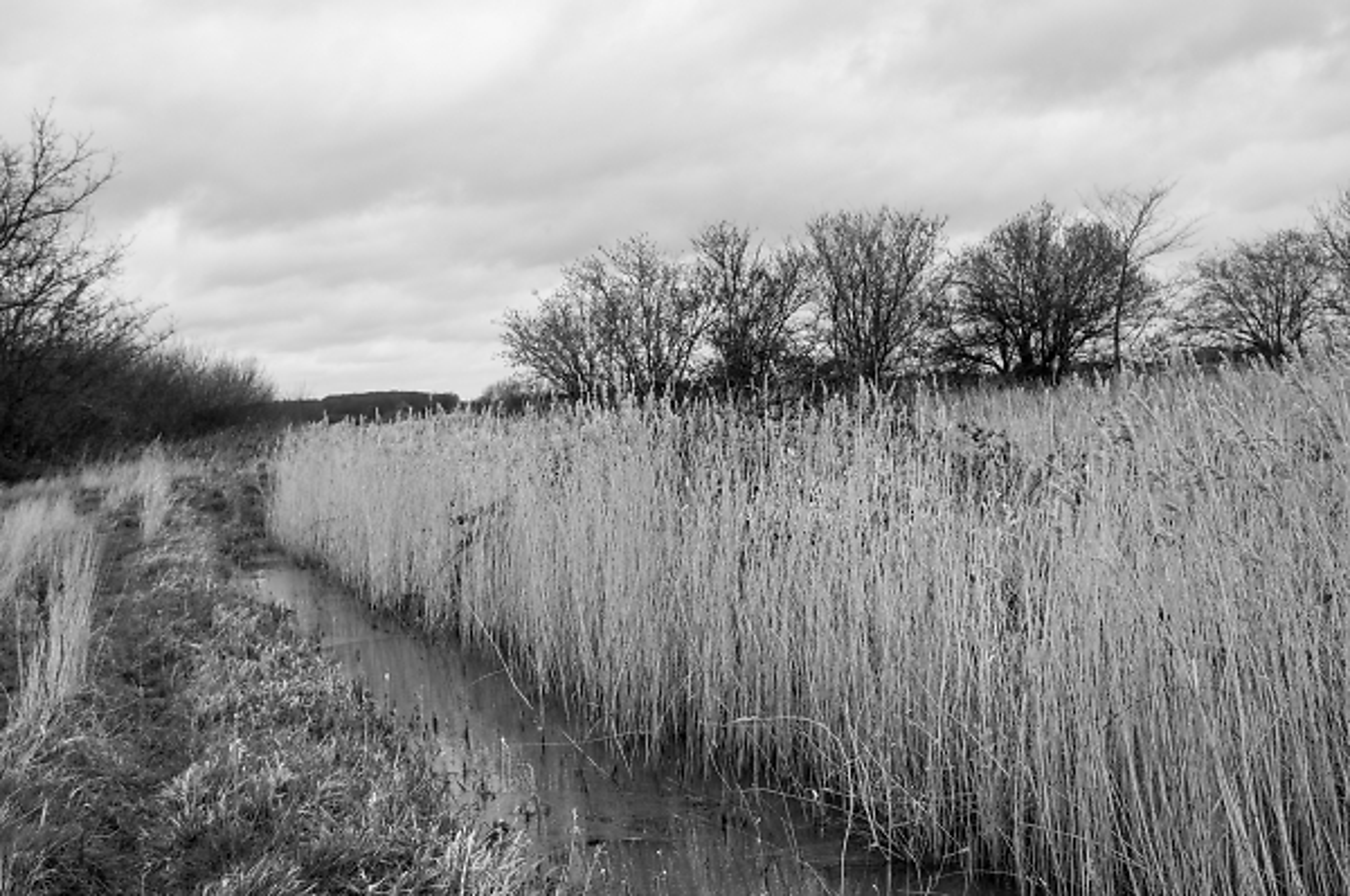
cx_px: 675
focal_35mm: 36
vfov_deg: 36.8
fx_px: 1348
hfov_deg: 53.2
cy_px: 448
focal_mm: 24.38
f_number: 5.6
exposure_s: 1/100
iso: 200
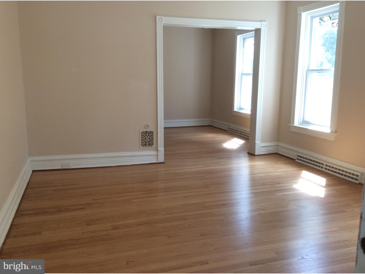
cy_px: 137
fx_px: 337
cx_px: 182
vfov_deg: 44.2
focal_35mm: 32
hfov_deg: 56.8
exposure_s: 1/40
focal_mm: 3.3
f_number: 2.4
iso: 32
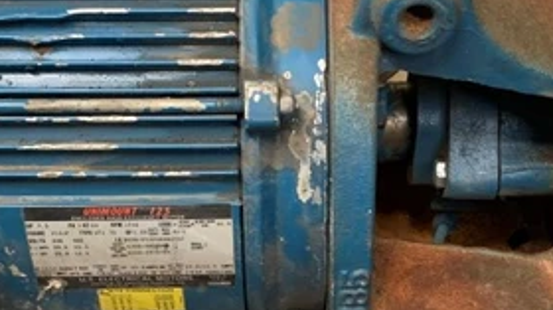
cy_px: 295
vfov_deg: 15.6
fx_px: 1114
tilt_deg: -51.6
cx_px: 278
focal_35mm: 76
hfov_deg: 27.9
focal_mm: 4.25
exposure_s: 1/40
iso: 400
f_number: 1.8
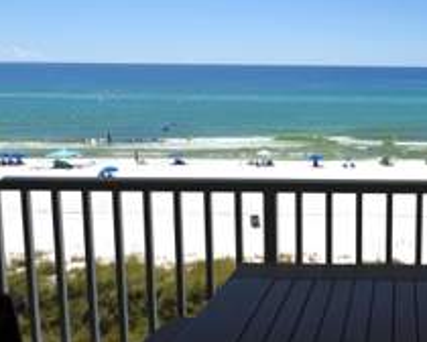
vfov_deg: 33.2
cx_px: 421
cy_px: 121
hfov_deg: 37.1
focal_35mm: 45
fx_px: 569
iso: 100
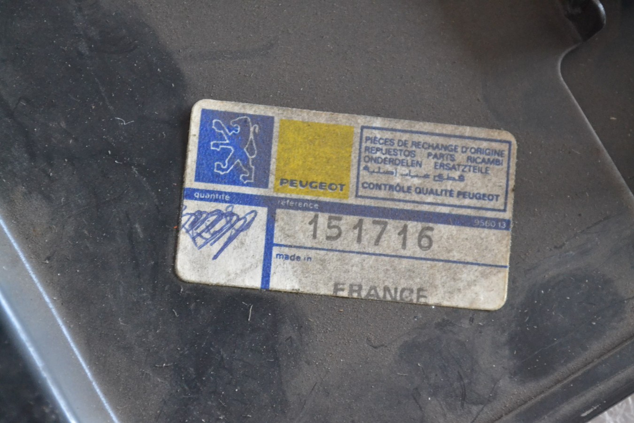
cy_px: 212
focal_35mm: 82
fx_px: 1453
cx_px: 317
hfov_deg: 24.6
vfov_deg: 16.6
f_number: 5.6
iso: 3200
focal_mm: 55
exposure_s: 1/60
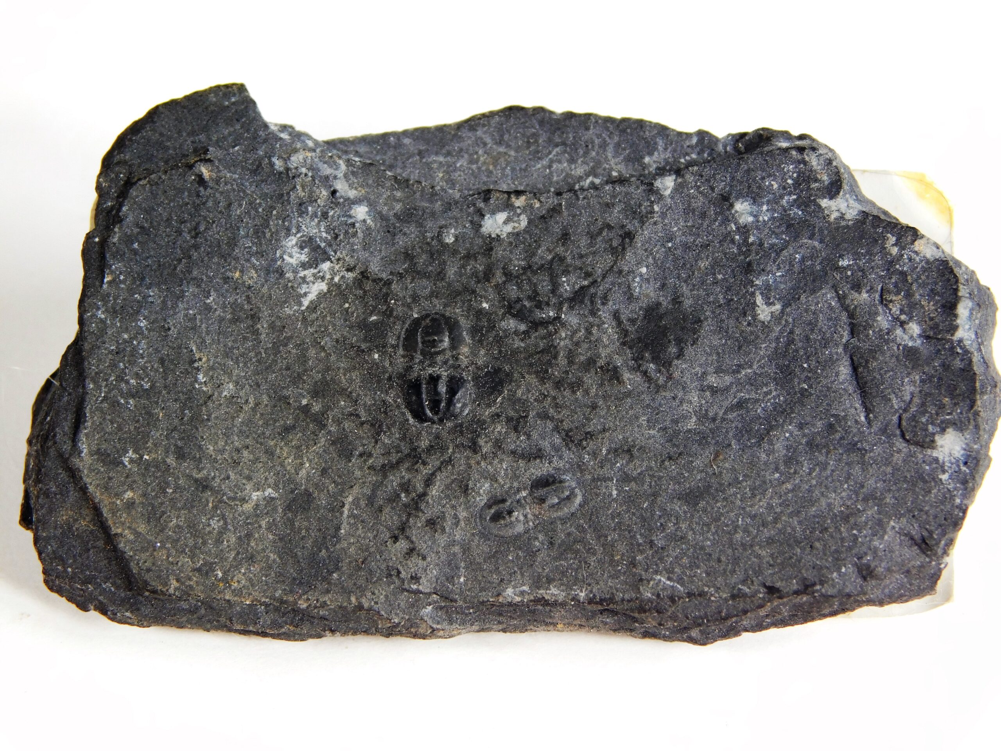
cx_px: 500
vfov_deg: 7.4
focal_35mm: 202
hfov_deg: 9.8
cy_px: 376
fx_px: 5841
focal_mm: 35.9
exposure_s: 1/60
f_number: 5.4
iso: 125
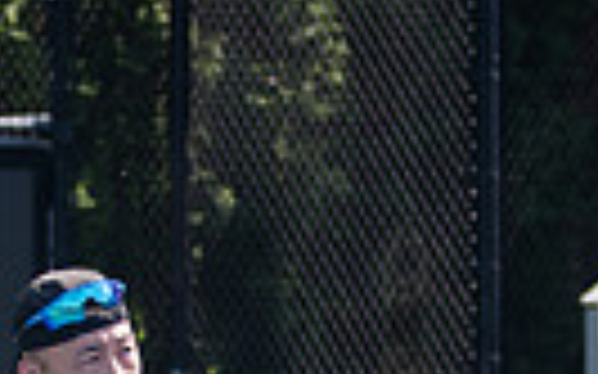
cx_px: 114
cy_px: 700
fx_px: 7152
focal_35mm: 439
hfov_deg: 4.8
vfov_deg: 3.0
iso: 200
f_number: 3.5
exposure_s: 1/1000
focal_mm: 80
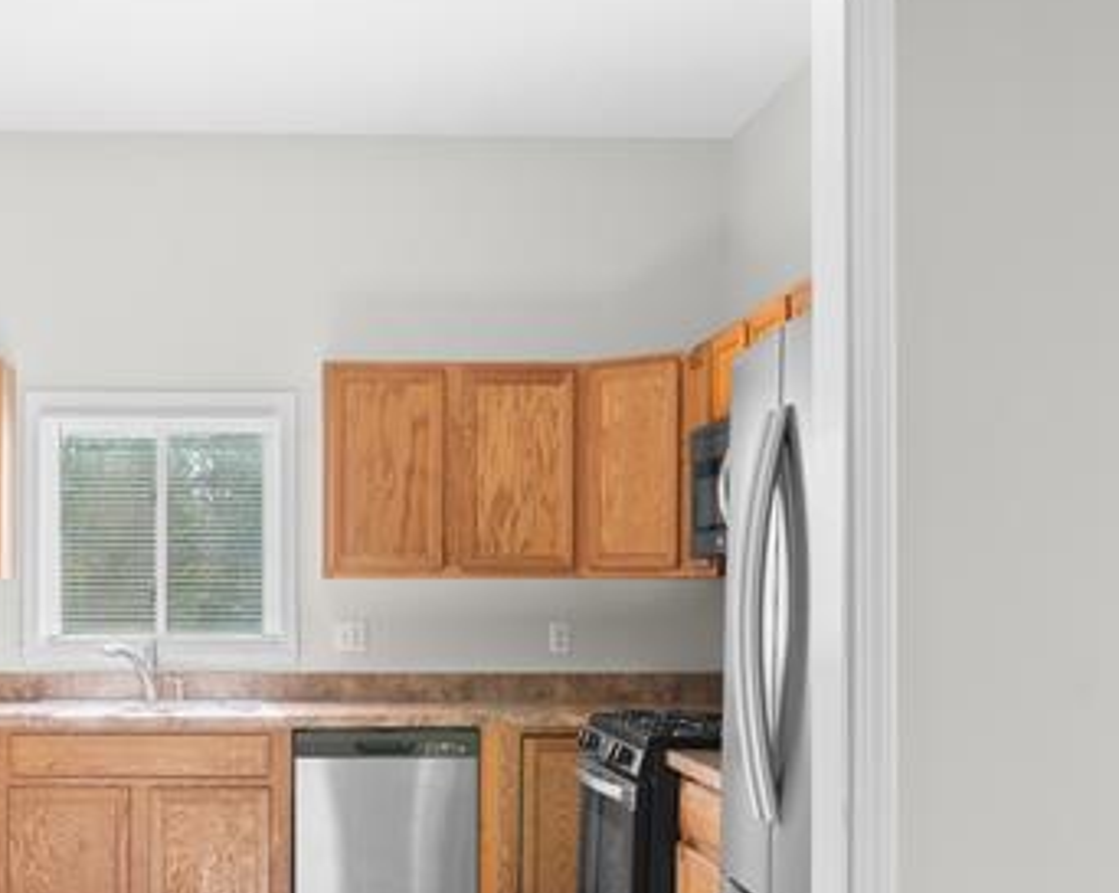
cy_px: 702
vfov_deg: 32.6
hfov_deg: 40.3
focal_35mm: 45
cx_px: 314
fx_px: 1489
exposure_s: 1/5
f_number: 7.1
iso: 100
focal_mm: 16
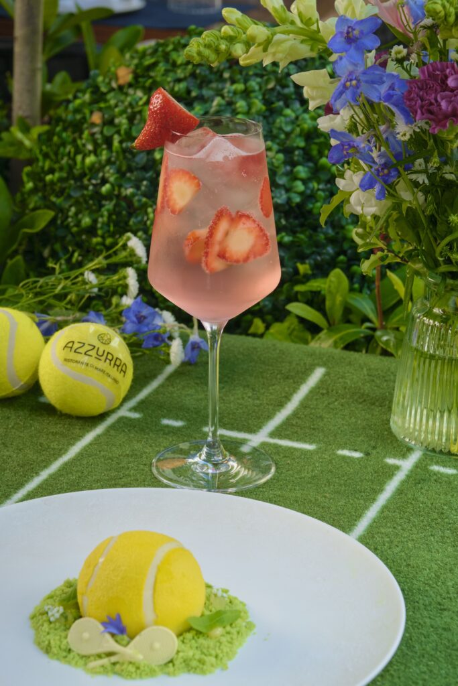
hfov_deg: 16.5
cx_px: 229
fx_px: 1583
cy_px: 343
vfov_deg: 24.5
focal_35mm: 83
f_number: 7.1
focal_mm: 55
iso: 400
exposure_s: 1/160
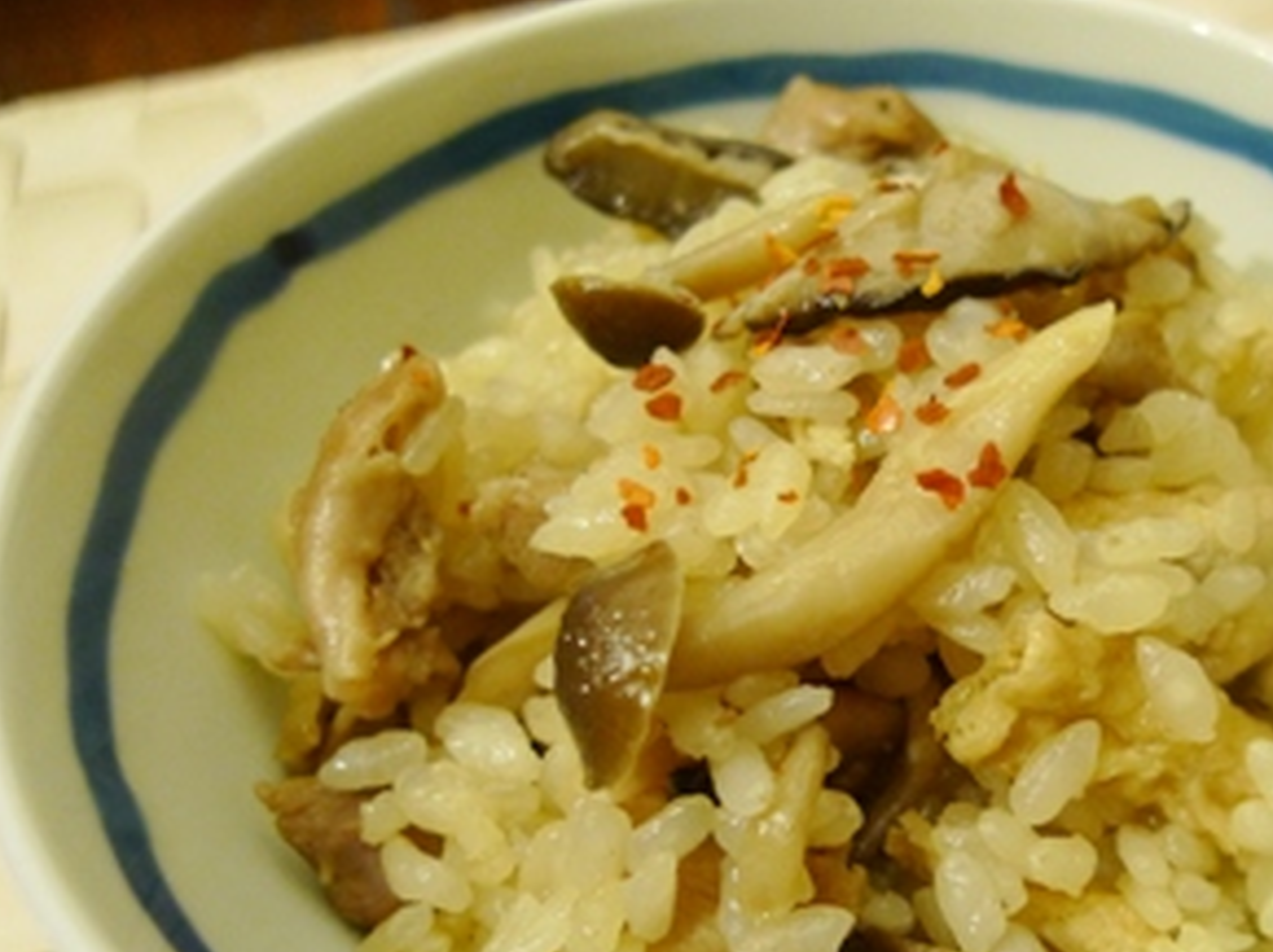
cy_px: 654
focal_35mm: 34
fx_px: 1249
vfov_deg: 41.1
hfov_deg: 52.8
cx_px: 867
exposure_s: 1/30
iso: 400
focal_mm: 5.1
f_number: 2
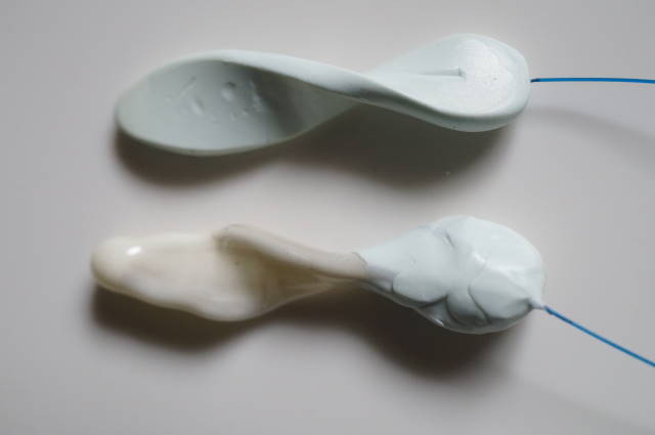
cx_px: 328
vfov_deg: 29.8
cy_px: 218
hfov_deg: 43.7
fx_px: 818
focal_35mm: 45
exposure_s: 1/60
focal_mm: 30
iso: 1250
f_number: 8
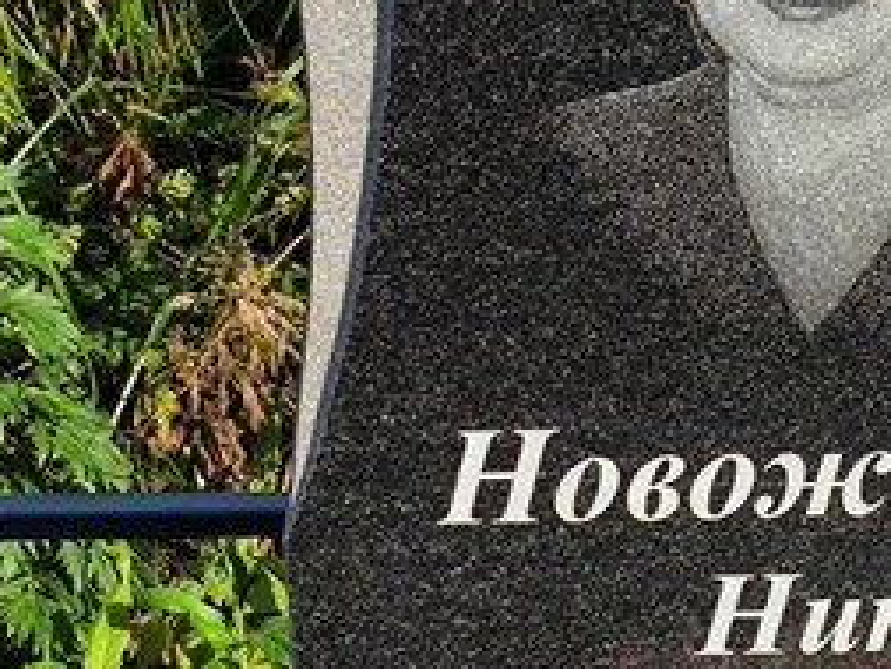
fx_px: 4069
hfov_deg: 12.5
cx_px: 632
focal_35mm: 158
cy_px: 673
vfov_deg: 9.3
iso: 50
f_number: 1.7
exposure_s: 1/1351
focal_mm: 4.71
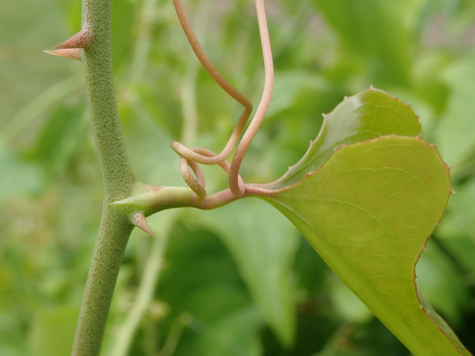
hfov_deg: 29.8
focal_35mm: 65
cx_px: 238
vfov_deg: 22.6
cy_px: 178
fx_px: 892
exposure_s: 1/250
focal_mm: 11.78
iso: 160
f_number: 5
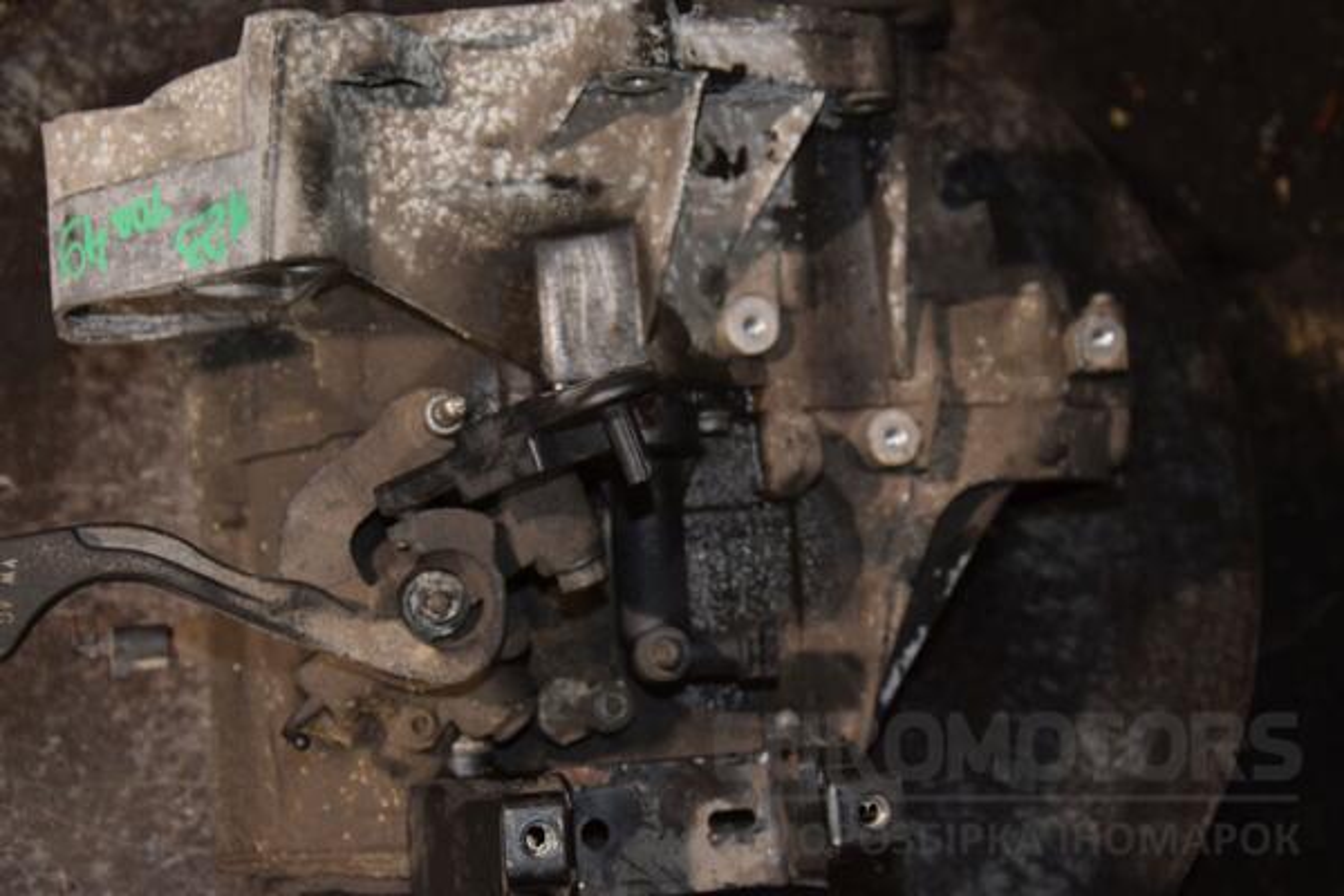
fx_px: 2240
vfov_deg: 22.6
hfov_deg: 33.4
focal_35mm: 60
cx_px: 672
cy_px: 448
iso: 800
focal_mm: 40
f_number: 4.8
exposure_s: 1/60
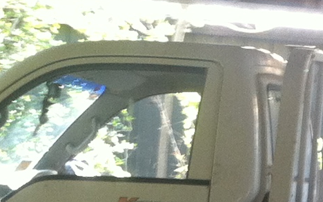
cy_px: 460
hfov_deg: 10.1
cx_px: 360
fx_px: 1805
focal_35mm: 205
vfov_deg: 6.2
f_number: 2.8
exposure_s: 1/33
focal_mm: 3.85
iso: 80
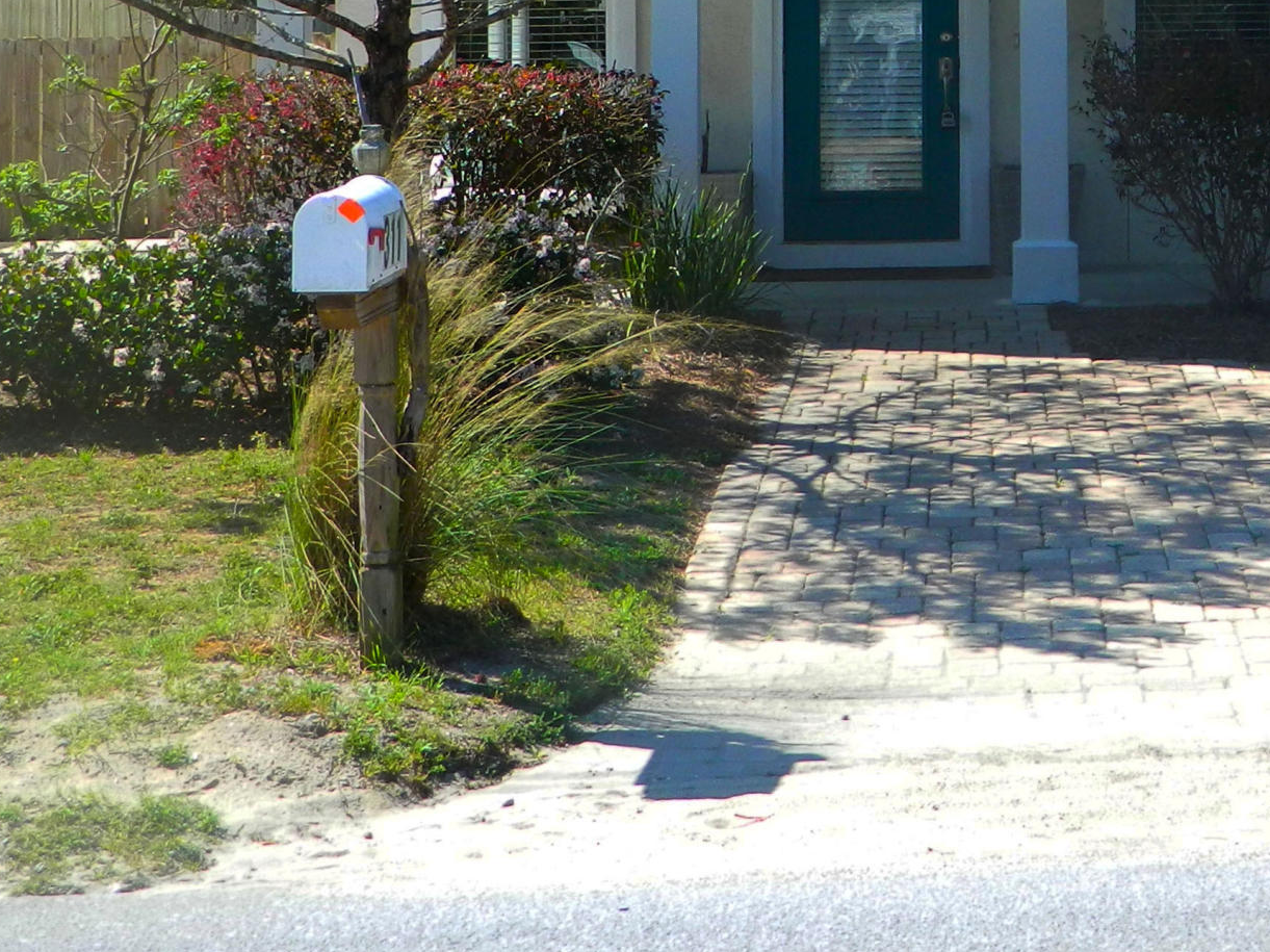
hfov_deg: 22.3
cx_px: 1129
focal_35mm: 86
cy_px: -205
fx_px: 3154
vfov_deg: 16.4
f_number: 3.3
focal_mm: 6.2
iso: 110
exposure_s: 1/500
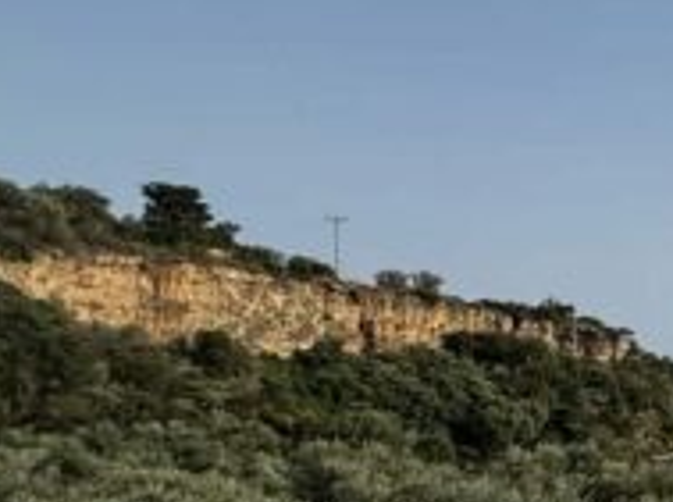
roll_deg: +0.4
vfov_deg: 19.2
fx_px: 1475
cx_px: 1460
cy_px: 356
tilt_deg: +1.9
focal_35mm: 76
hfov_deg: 16.6
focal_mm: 2.22
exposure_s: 1/2976
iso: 50
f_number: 2.2
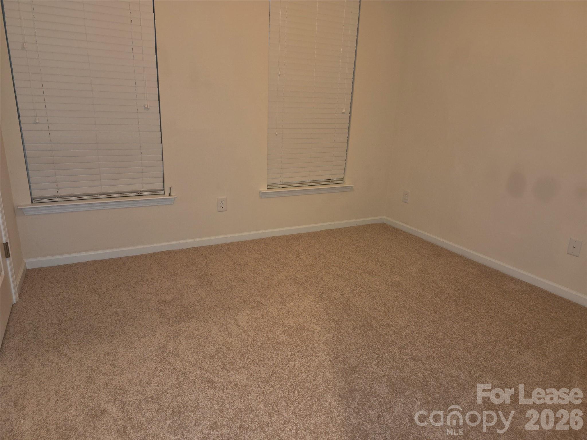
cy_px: 220
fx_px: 390
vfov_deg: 58.9
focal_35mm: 23
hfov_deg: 73.9
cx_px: 294
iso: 125
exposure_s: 1/20
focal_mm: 6.3
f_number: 1.7
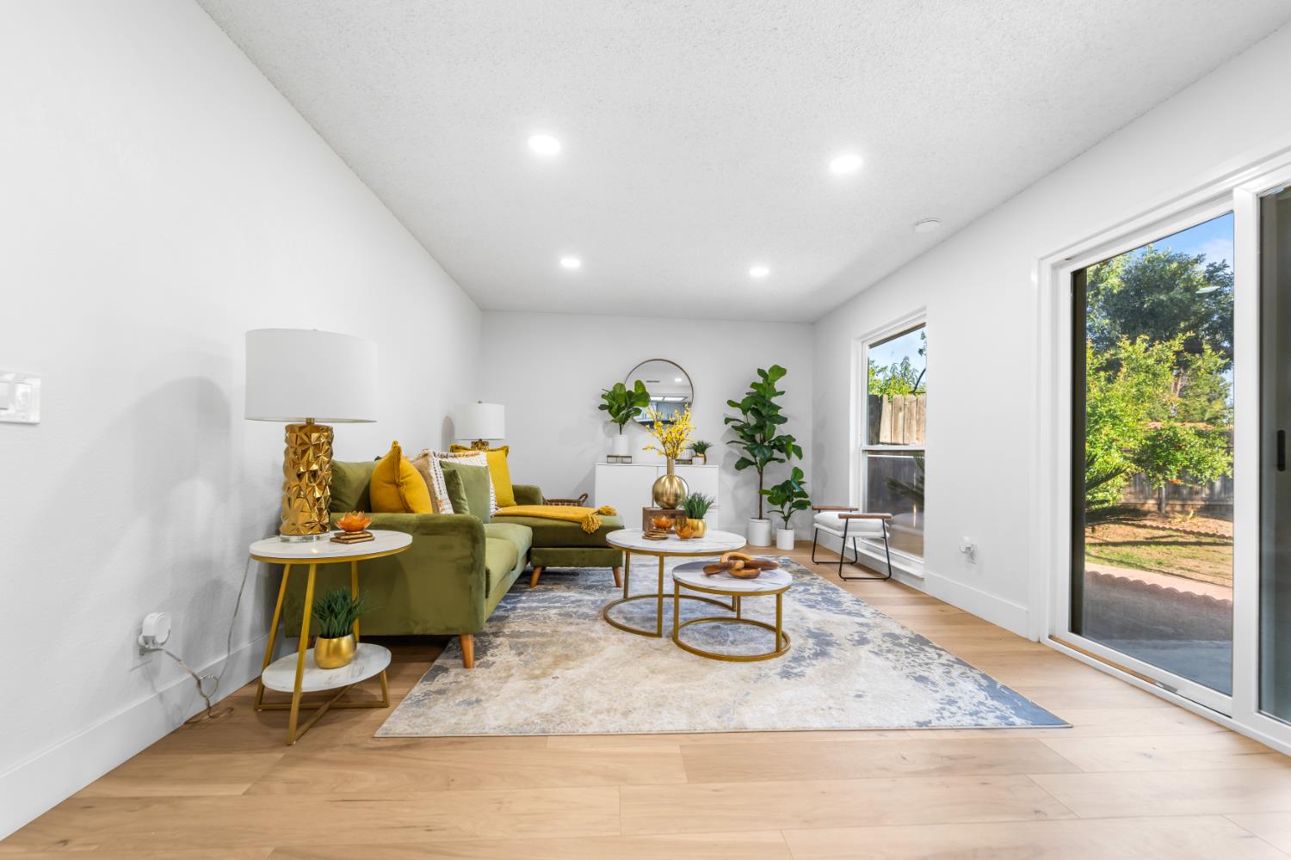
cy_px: 430
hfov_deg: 104.3
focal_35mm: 14
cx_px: 646
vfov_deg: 81.2
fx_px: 502
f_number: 4.5
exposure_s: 1/13
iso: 250
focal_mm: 14
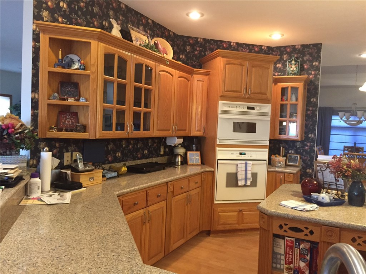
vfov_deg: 48.2
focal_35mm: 29
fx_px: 307
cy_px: 137
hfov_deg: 61.7
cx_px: 183
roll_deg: -2.8
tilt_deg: -1.8
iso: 200
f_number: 2.2
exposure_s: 1/30
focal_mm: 4.15
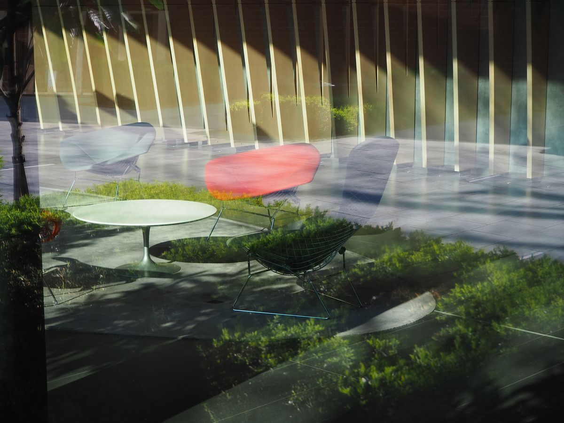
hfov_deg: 30.3
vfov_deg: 22.9
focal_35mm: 64
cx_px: 282
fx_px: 1043
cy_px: 212
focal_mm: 32
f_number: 5.6
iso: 200
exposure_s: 1/80
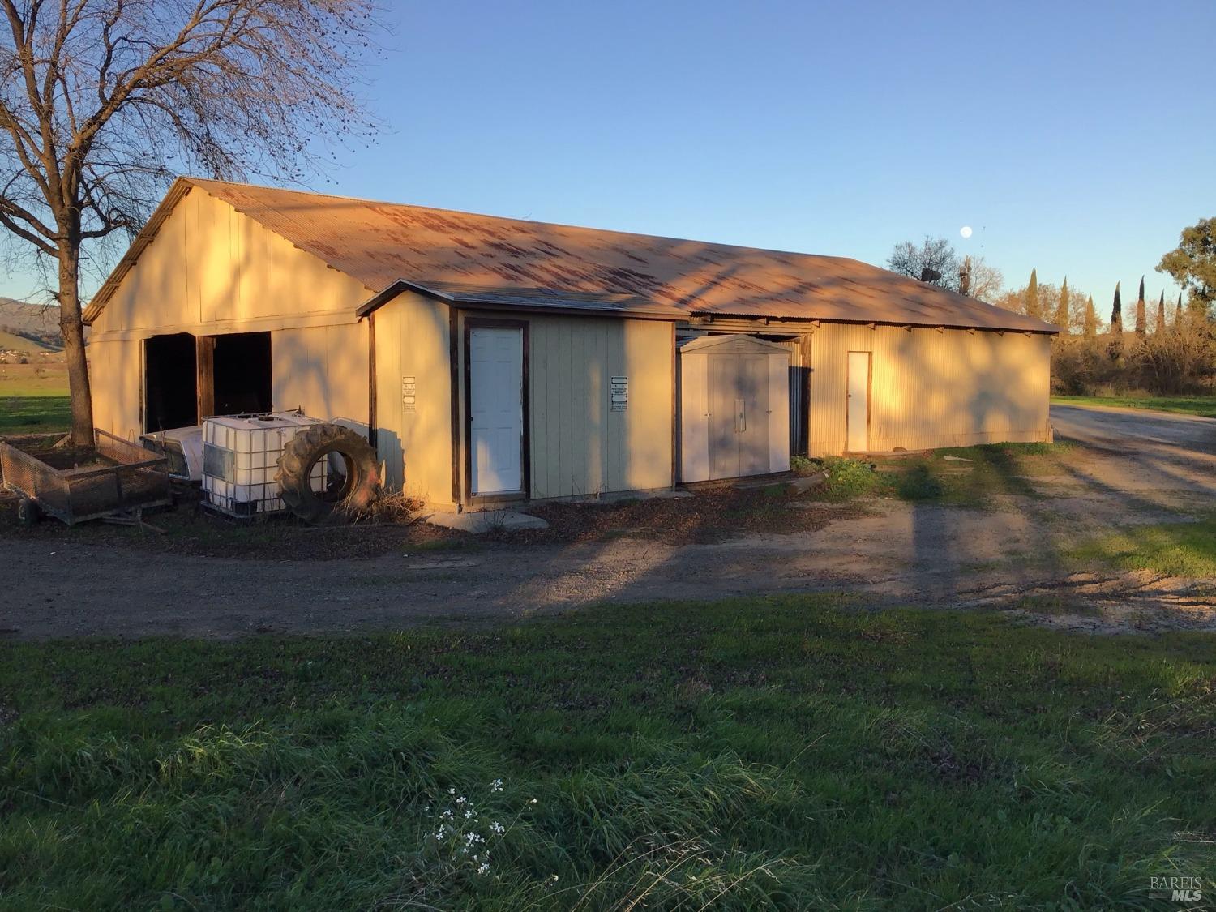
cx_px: 608
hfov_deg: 58.4
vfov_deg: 45.4
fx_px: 1089
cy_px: 456
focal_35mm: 31
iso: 25
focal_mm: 3.3
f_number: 2.4
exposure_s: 1/348
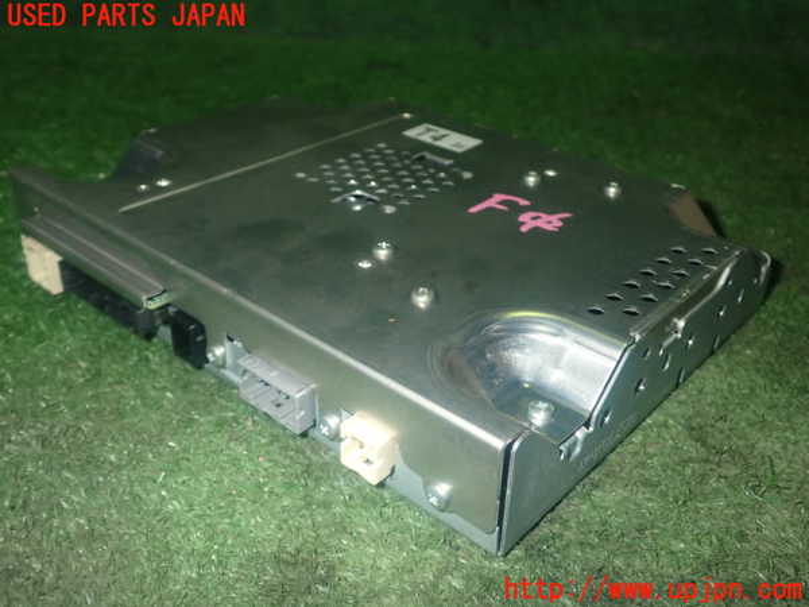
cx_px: 404
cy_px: 304
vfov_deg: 39.7
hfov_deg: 51.4
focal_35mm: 36
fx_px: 841
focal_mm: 6.37
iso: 400
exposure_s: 1/40
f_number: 7.1
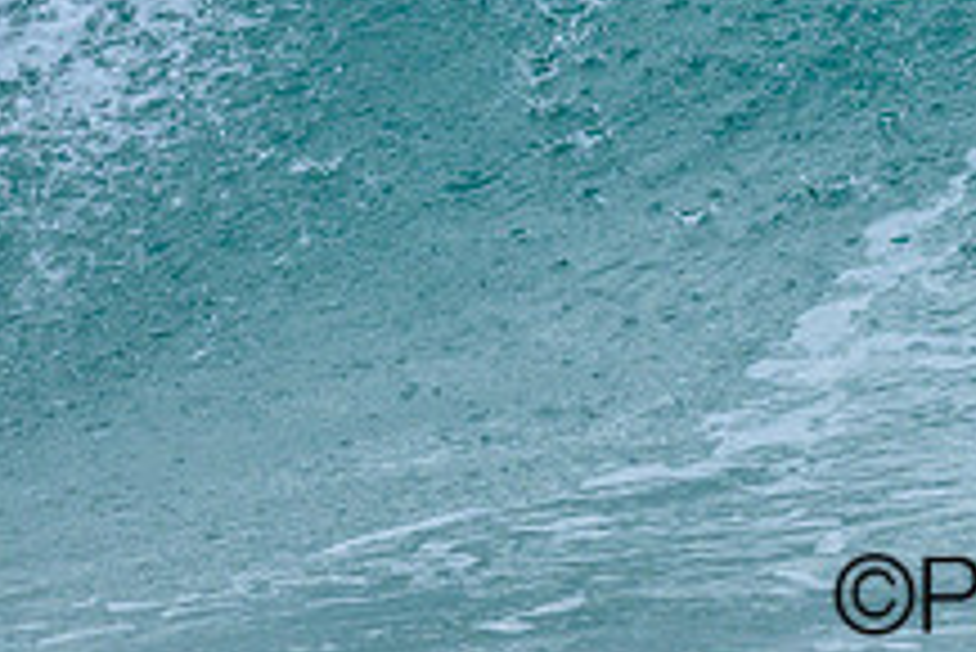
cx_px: 1201
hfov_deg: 0.7
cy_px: -236
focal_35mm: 2937
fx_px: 79676
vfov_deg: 0.5
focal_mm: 800
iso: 560
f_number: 6.3
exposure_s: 1/2500
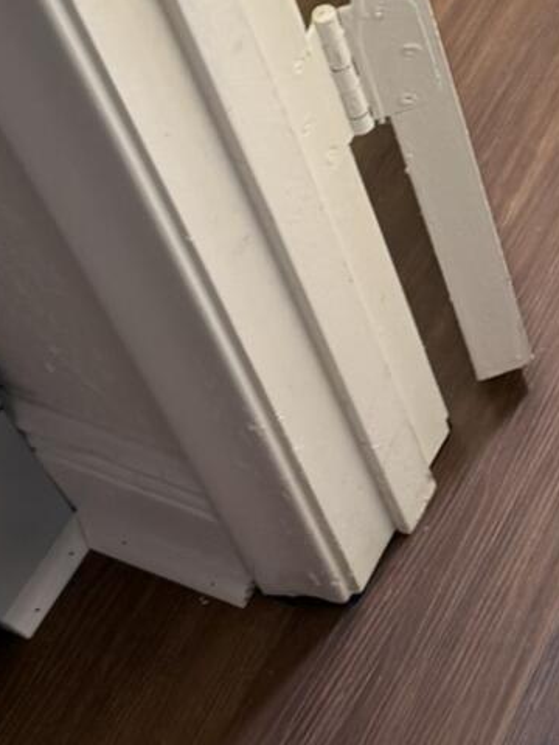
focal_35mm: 100
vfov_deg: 19.2
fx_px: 2153
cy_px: 25
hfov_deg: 14.3
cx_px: 699
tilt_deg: -48.1
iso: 200
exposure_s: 1/60
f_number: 1.78
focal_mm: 6.76
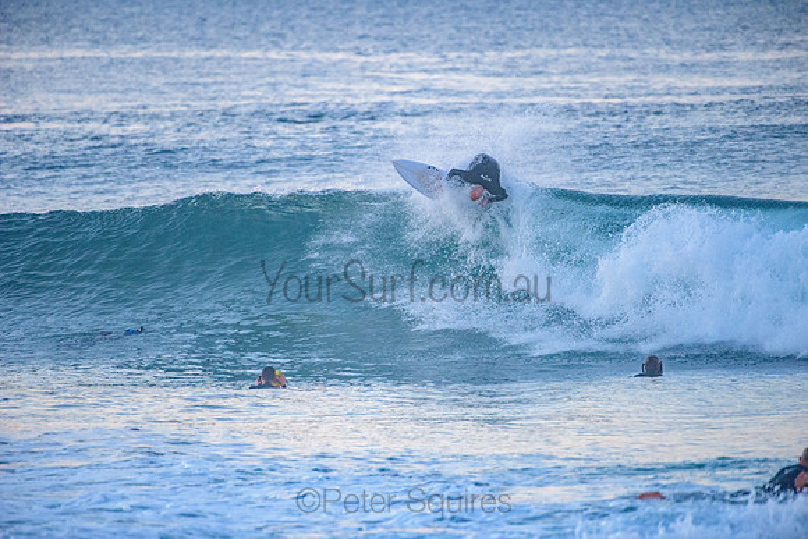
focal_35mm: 500
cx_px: 404
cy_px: 270
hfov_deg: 4.1
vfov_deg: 2.8
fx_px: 11224
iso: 3200
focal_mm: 500
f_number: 5.6
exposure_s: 1/500
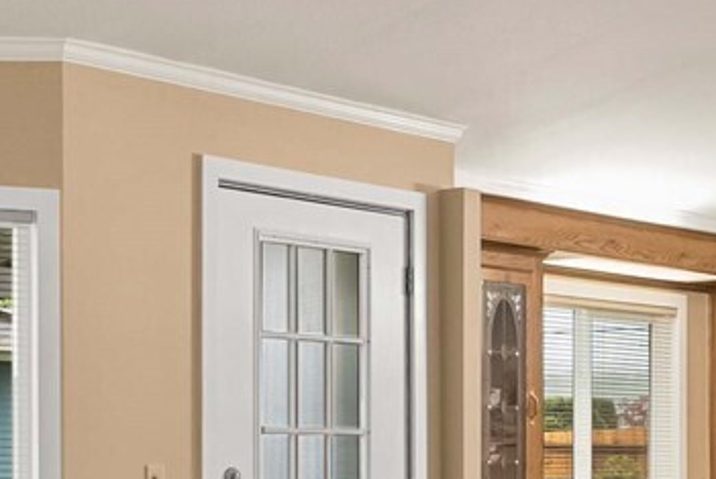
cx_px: 207
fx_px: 1633
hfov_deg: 24.5
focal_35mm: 82
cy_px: 489
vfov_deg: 16.3
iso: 1000
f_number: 7.1
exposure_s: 1/6
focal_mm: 17
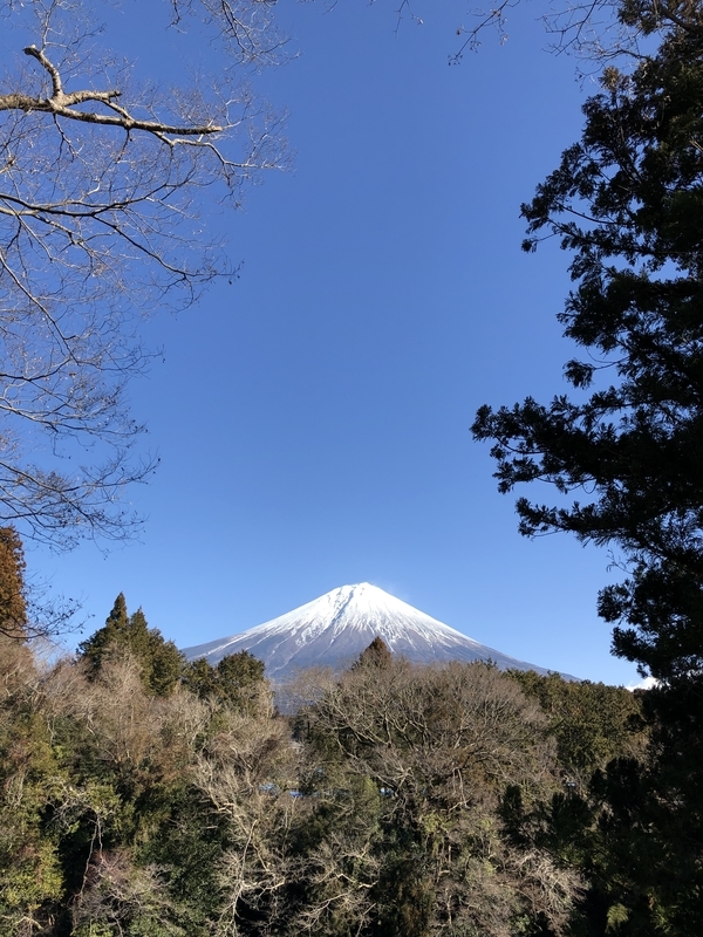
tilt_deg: +22.9
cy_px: 468
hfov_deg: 49.7
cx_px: 352
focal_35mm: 28
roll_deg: -2.4
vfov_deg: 63.4
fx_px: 758
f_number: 1.8
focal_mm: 3.99
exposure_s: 1/1333
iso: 20
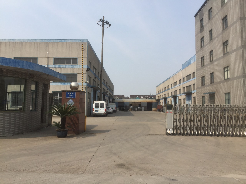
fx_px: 206
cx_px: 123
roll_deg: -2.5
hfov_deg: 61.7
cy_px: 92
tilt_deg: +6.0
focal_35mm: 29
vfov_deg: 48.2
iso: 32
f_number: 2.2
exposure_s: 1/2639
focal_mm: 4.15
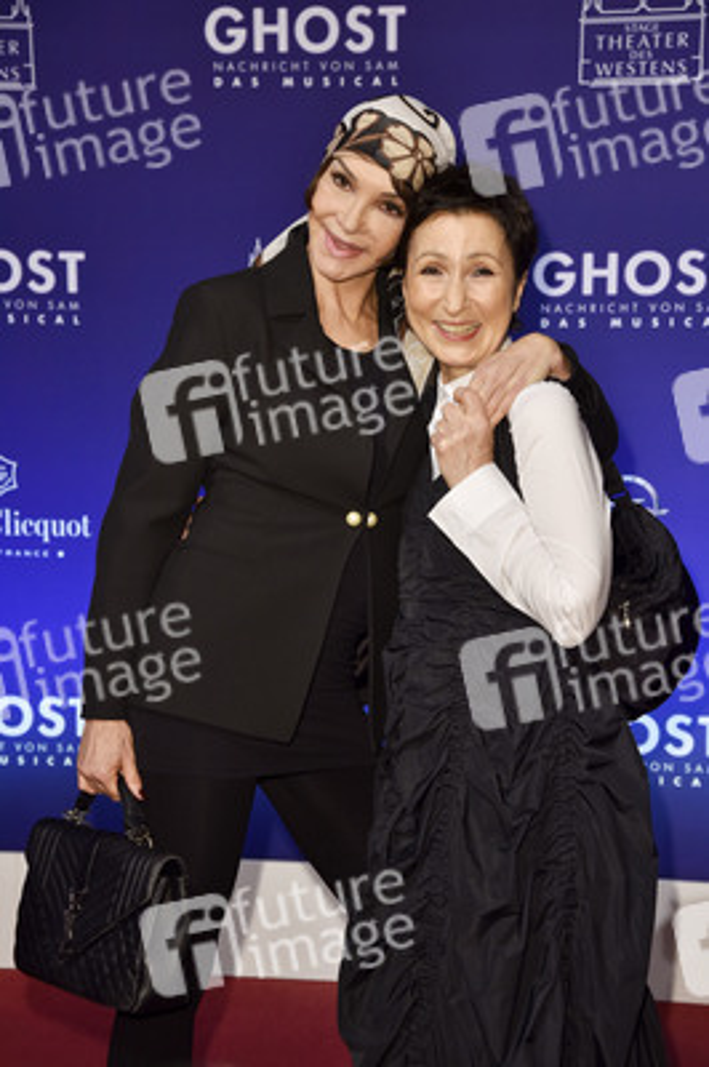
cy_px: 534
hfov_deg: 20.6
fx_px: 1953
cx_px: 354
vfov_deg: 30.5
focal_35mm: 66
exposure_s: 1/200
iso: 800
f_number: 6.3
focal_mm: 66
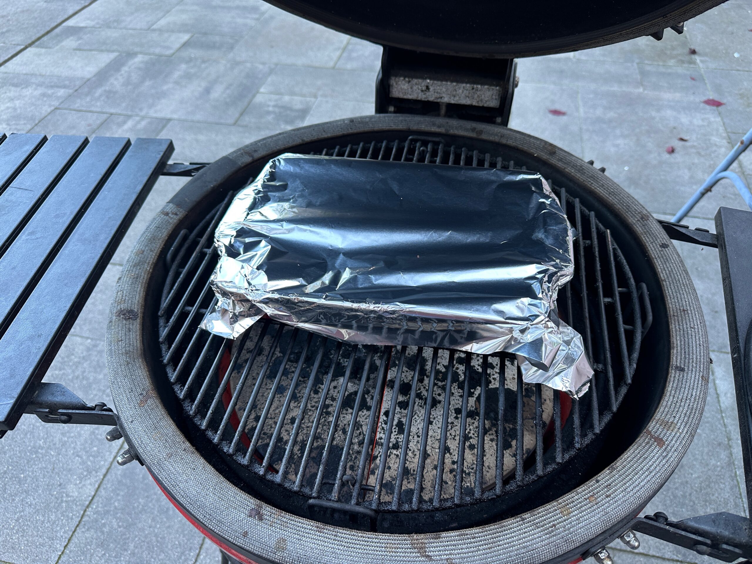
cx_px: 376
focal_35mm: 24
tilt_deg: -47.2
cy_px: 282
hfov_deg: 71.6
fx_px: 521
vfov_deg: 56.8
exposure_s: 1/121
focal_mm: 6.86
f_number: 1.78
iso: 125
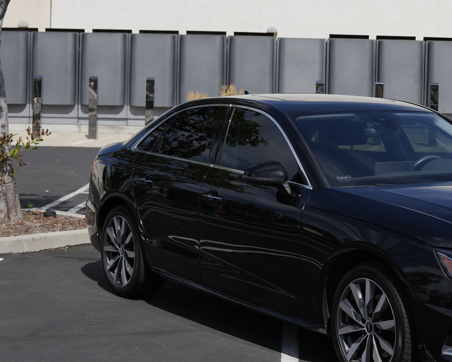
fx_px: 1124
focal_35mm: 84
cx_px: 357
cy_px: 116
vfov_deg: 18.2
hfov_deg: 22.5
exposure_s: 1/1600
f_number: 4
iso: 100
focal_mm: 30
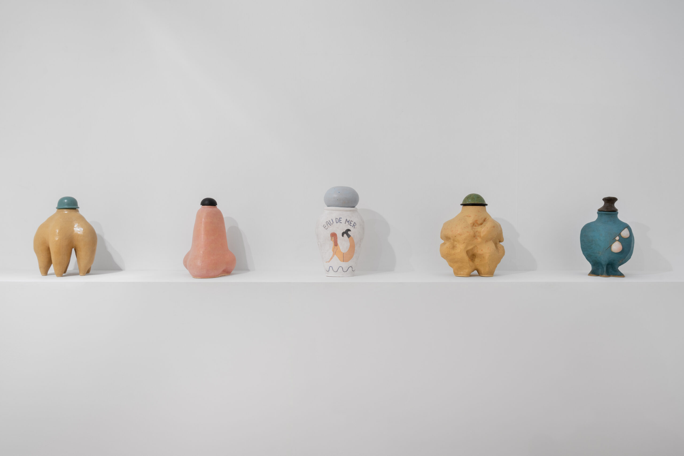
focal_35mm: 26
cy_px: 228
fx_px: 503
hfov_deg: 68.4
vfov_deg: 48.7
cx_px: 342
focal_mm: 26.5
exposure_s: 1/1.25
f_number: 9
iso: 64
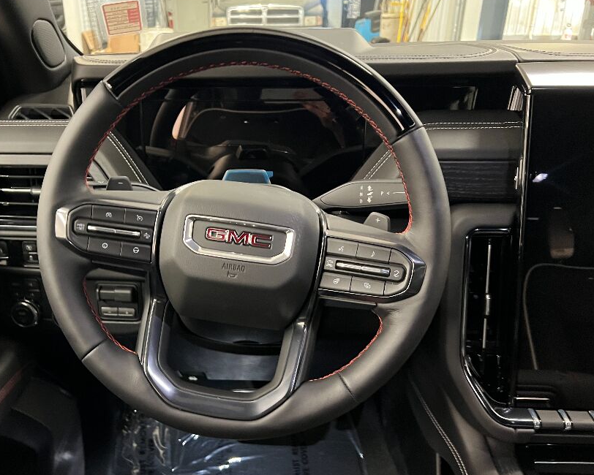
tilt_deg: -28.5
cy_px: 270
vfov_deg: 45.7
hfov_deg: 55.1
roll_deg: +0.9
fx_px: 563
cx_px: 227
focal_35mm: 32
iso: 500
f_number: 1.5
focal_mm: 5.7
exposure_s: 1/30
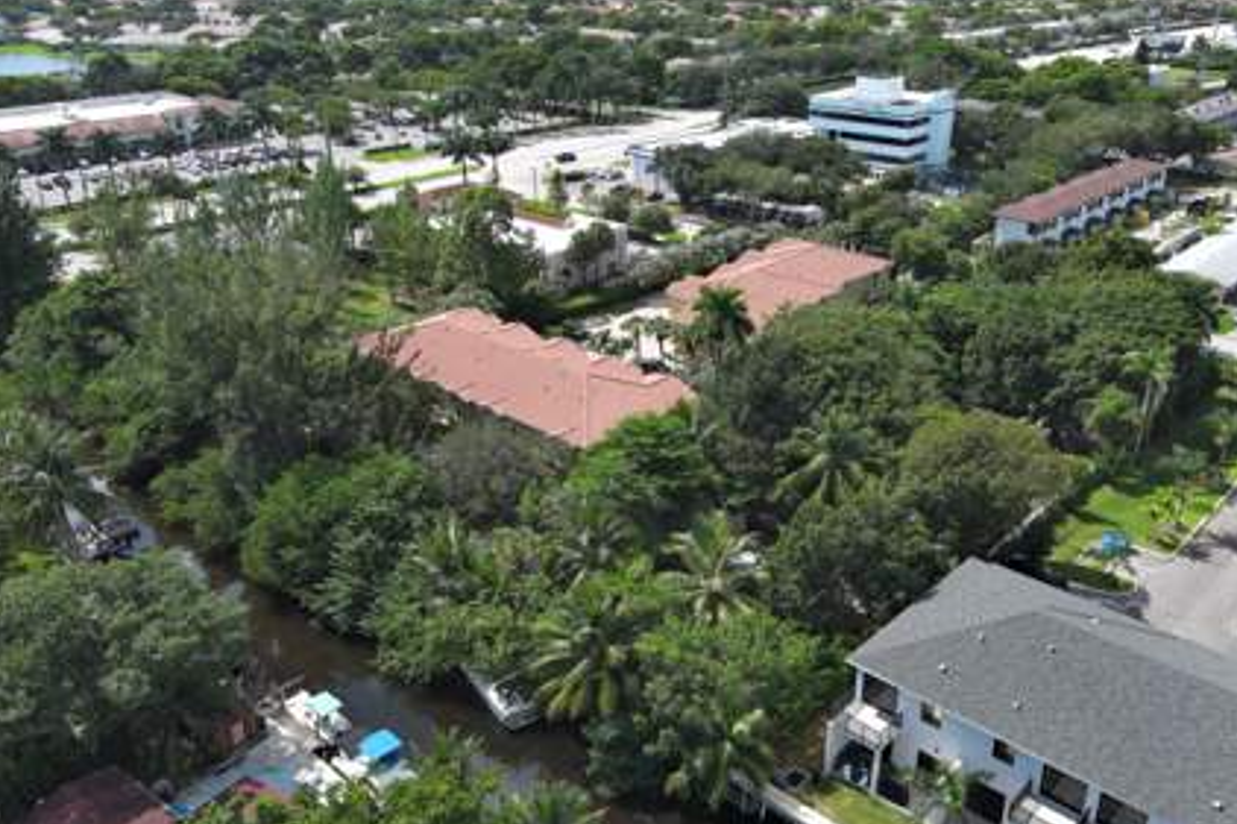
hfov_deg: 57.2
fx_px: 1133
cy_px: 381
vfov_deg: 39.9
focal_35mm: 33
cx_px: 633
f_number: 2.8
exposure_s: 1/867
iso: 100
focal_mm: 10.57
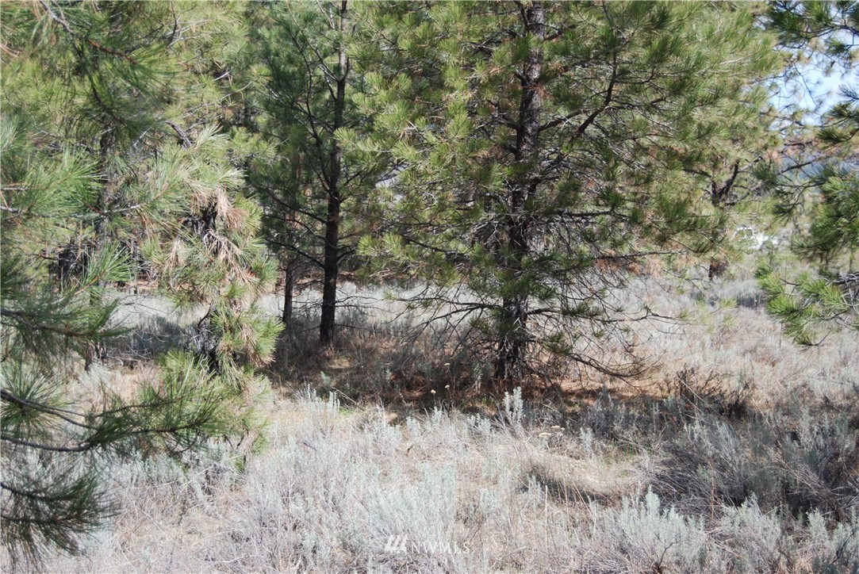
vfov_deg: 23.8
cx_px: 430
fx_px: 1361
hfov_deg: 35.0
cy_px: 287
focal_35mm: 57
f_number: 4.8
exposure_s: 1/500
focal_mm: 38
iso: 200
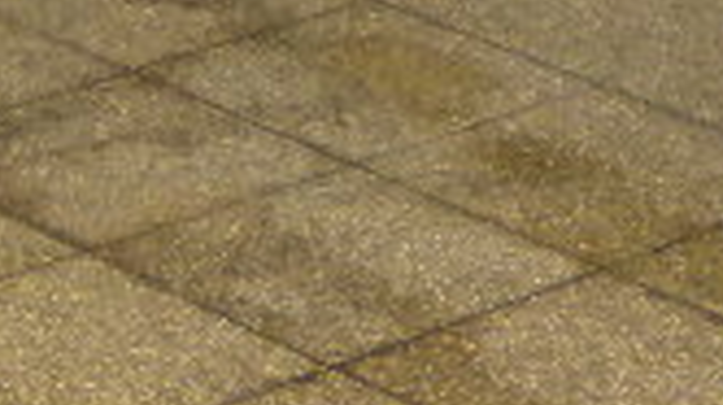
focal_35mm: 235
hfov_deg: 8.7
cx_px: -675
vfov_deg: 4.7
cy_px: -1189
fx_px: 4501
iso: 238
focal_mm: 6.3
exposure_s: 1/58.6
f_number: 3.1
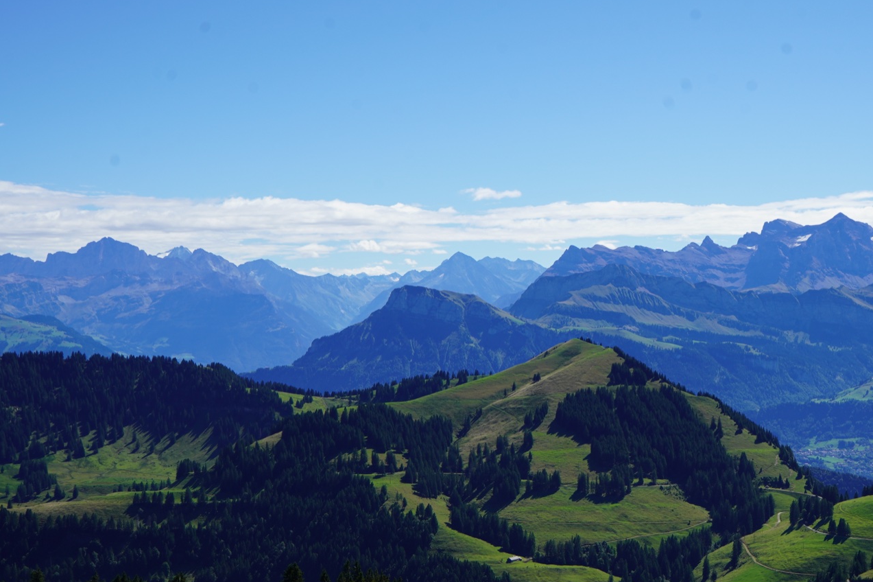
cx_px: 619
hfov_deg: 30.2
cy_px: 362
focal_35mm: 66
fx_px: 1600
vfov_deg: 20.6
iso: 100
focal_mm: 42
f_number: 11
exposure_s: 1/200
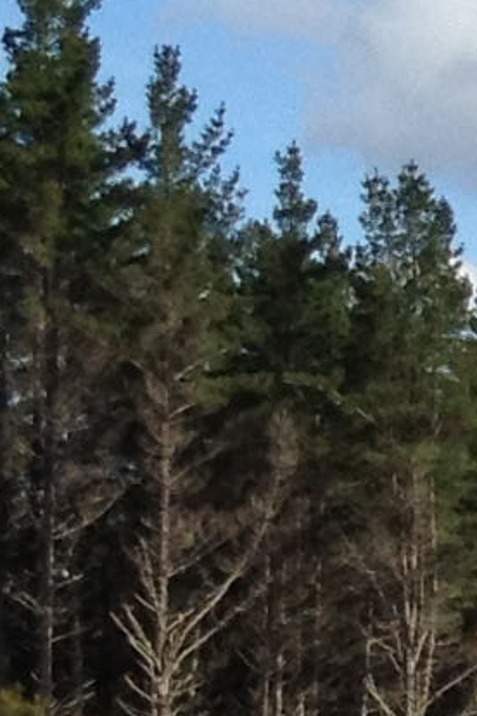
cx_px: 2231
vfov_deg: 6.9
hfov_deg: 4.3
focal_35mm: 287
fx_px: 5704
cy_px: 1427
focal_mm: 4.28
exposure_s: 1/1381
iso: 64
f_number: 2.4
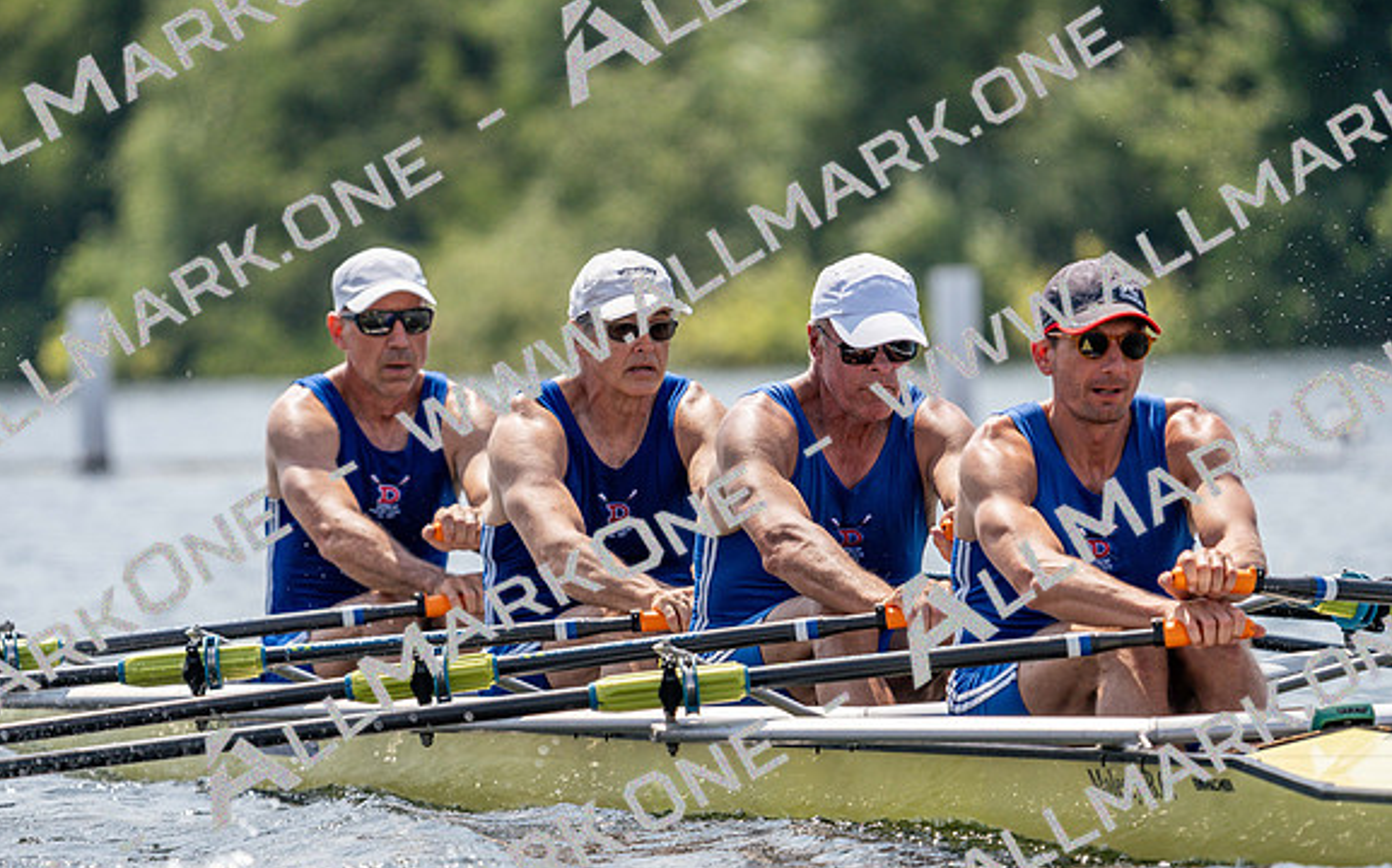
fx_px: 15433
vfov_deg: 3.2
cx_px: 695
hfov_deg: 5.2
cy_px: 459
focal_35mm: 407
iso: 250
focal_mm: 397
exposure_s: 1/1600
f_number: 6.3
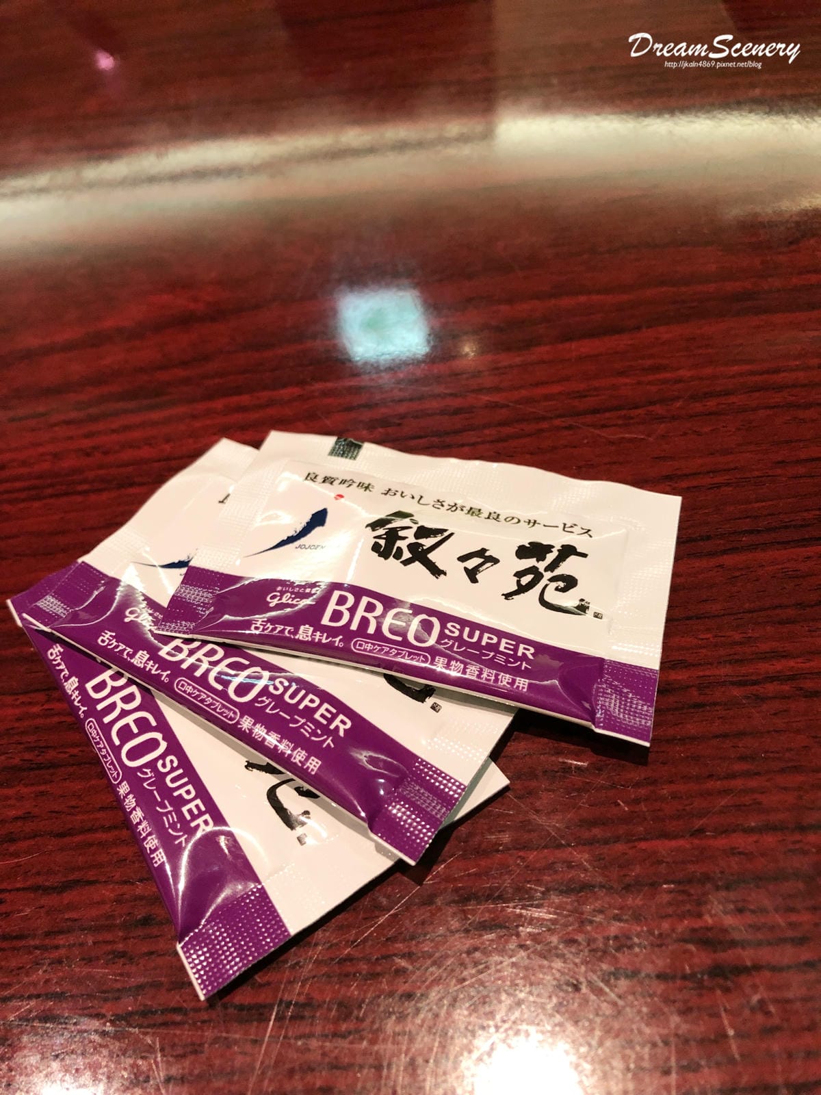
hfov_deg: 49.7
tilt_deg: -54.2
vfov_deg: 63.4
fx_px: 885
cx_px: 410
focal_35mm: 28
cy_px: 548
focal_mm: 3.99
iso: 100
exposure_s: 1/13
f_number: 1.8
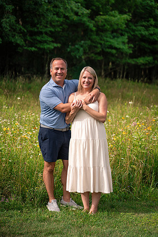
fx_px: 560
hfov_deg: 16.1
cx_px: 79
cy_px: 118
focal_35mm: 85
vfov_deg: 23.9
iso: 400
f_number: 3.2
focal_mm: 85
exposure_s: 1/8000
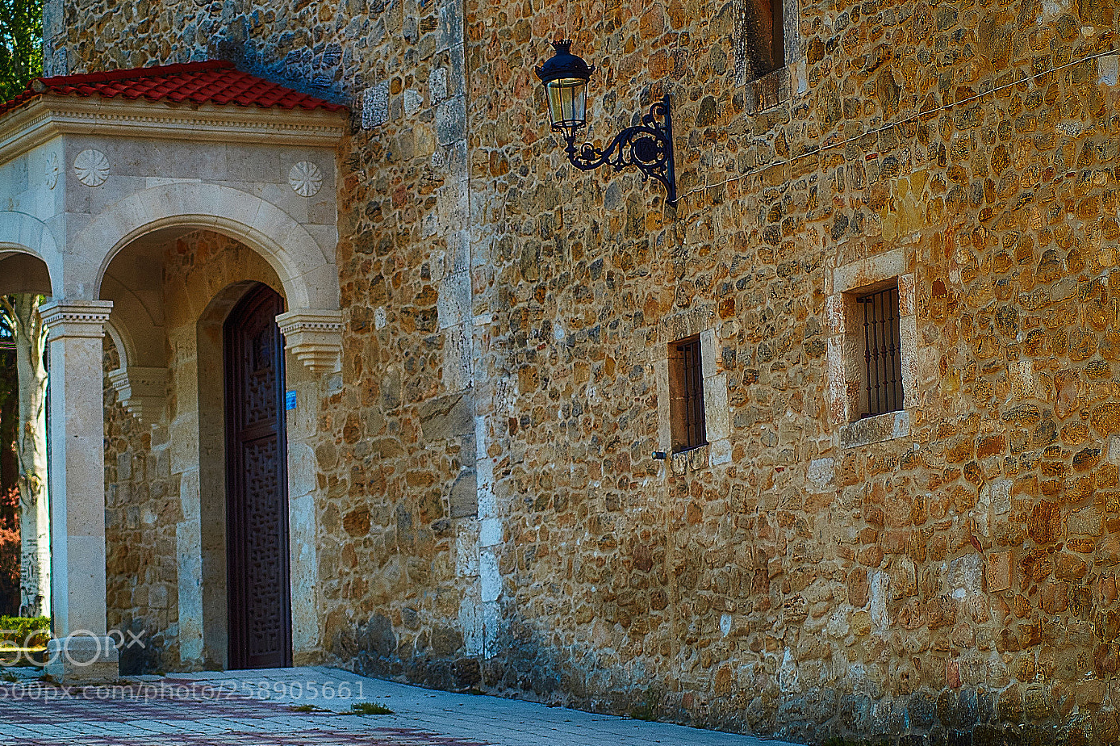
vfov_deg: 11.3
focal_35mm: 121
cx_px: 591
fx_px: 3762
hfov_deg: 16.9
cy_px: 324
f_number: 4
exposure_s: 1/250
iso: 100
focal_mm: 70
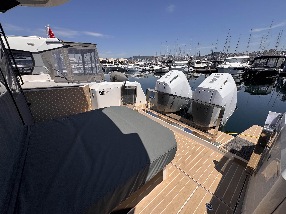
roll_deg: +1.5
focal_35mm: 14
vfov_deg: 85.7
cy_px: 107
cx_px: 143
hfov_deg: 102.1
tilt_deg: -20.6
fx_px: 116
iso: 50
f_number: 2.2
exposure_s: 1/3390
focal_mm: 2.22
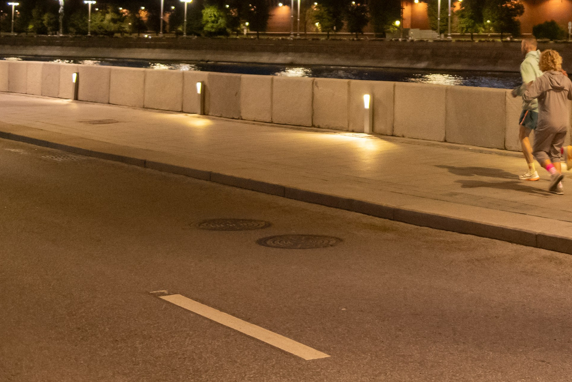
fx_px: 1939
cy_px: -2
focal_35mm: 122
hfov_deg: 16.5
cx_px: 539
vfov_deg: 11.1
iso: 2500
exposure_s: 1/80
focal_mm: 38
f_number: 2.8
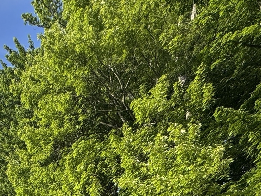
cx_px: -46
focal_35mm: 58
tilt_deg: +7.2
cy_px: 381
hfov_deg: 29.1
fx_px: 437
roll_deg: +1.2
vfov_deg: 18.1
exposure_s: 1/552
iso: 40
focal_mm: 2.22
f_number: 2.2
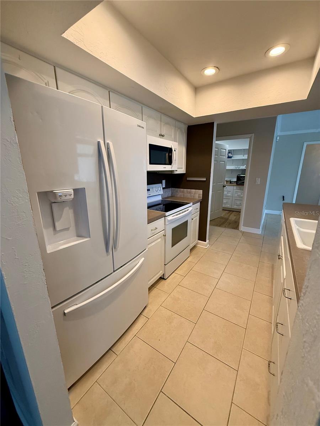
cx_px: 160
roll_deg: -0.2
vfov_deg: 102.1
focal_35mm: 14
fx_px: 173
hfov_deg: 85.7
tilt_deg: -14.4
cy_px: 213
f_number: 2.2
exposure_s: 1/120
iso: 320
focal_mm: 2.22
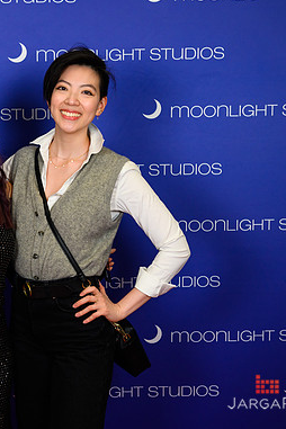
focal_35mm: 73
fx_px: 870
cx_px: 9
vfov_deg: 27.7
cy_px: 216
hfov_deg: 18.3
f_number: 5
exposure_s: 1/200
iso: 800
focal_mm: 48
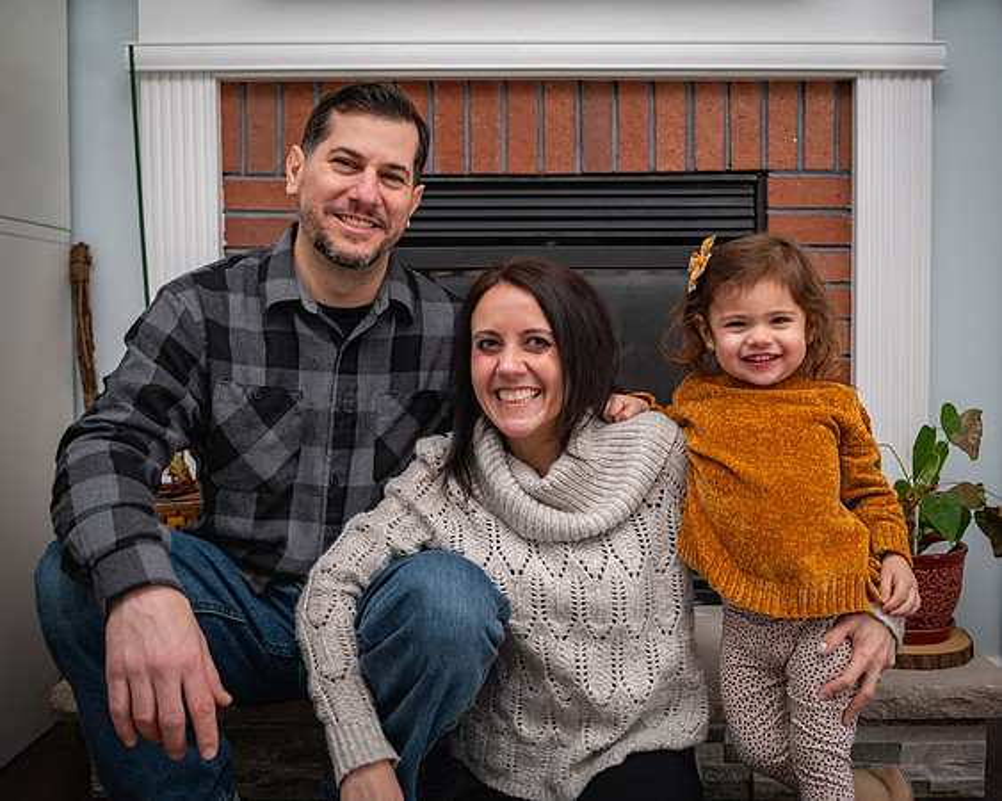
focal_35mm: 35
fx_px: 1052
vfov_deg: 41.7
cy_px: 382
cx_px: 554
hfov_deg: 50.9
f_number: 2.8
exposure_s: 1/125
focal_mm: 29
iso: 200
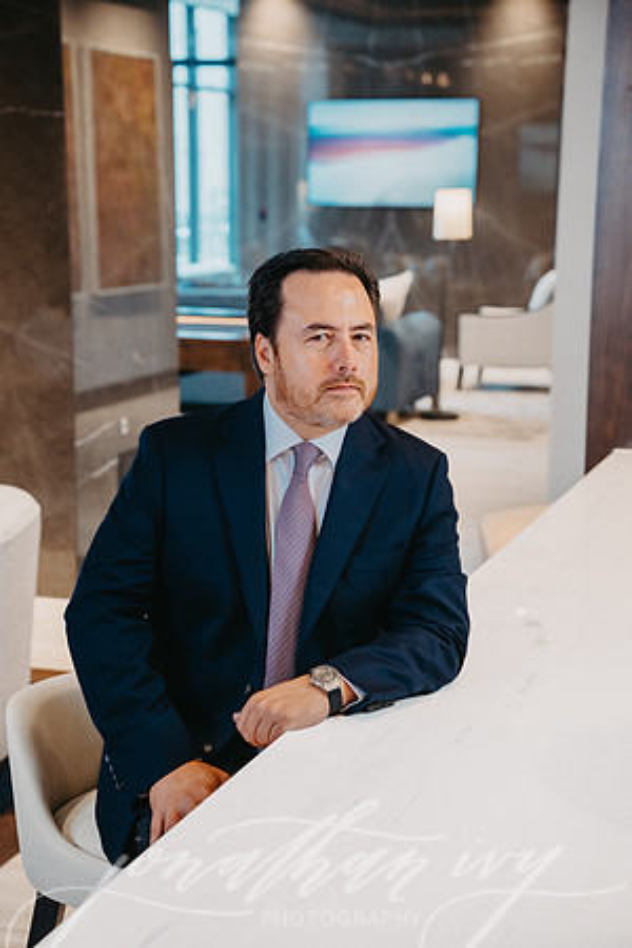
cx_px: 316
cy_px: 474
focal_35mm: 70
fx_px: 1843
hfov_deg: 19.5
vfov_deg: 28.8
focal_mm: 70
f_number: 4.5
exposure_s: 1/100
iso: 1000
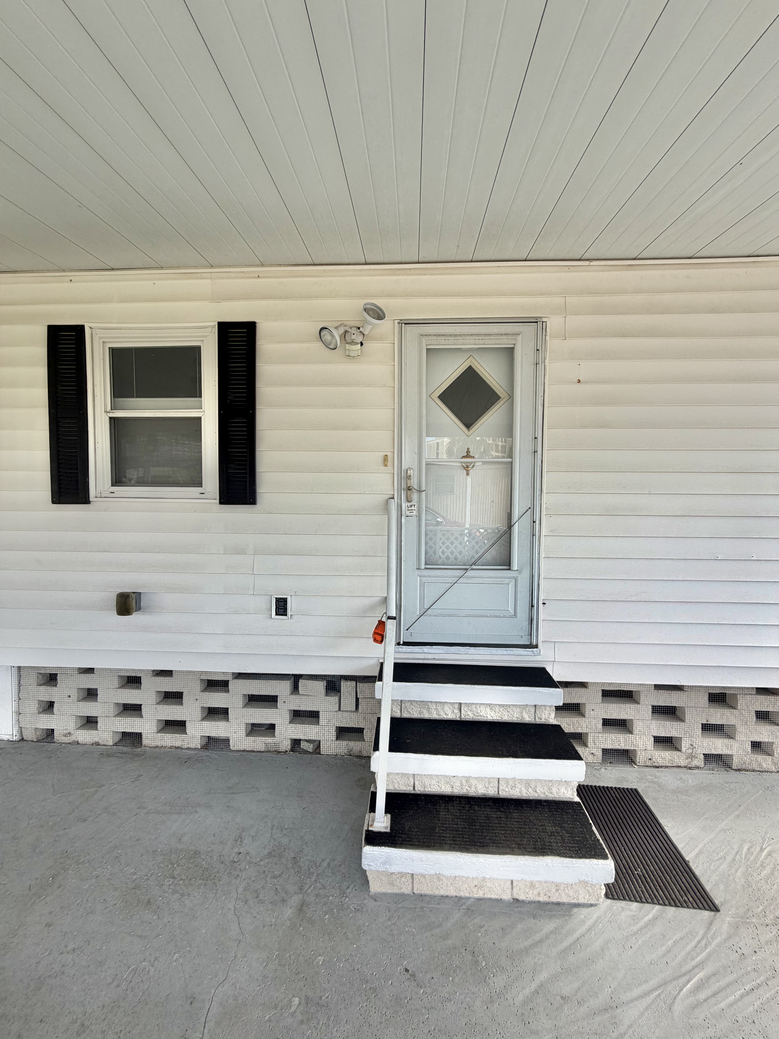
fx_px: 420
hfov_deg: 85.7
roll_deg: -1.6
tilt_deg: -1.2
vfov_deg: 102.1
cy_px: 520
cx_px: 390
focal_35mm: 14
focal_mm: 2.22
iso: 40
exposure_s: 1/256
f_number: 2.2
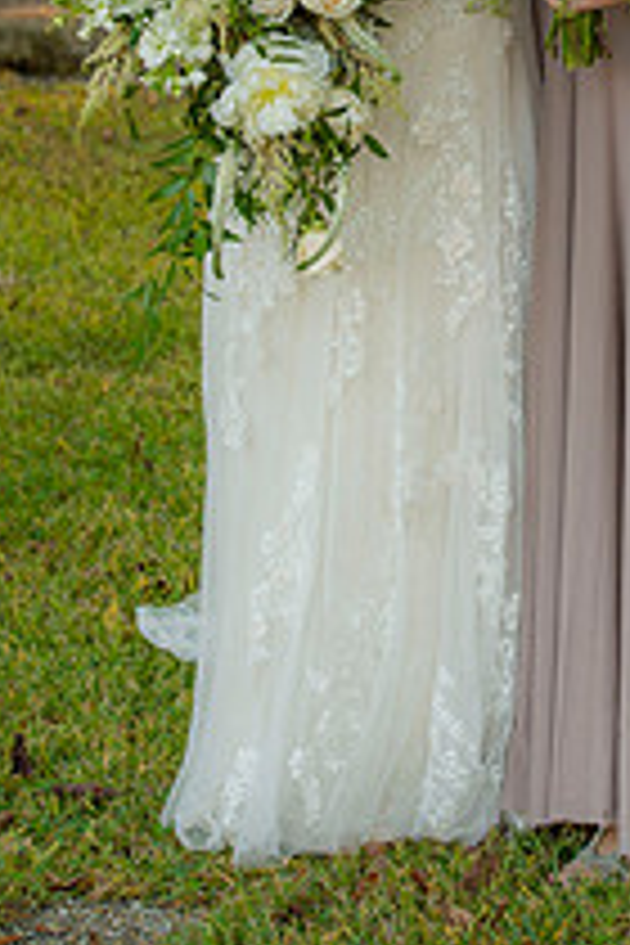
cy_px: 22
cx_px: 601
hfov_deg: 9.1
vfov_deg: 13.5
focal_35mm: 150
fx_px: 3937
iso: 1250
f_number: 6.3
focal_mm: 70
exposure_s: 1/400
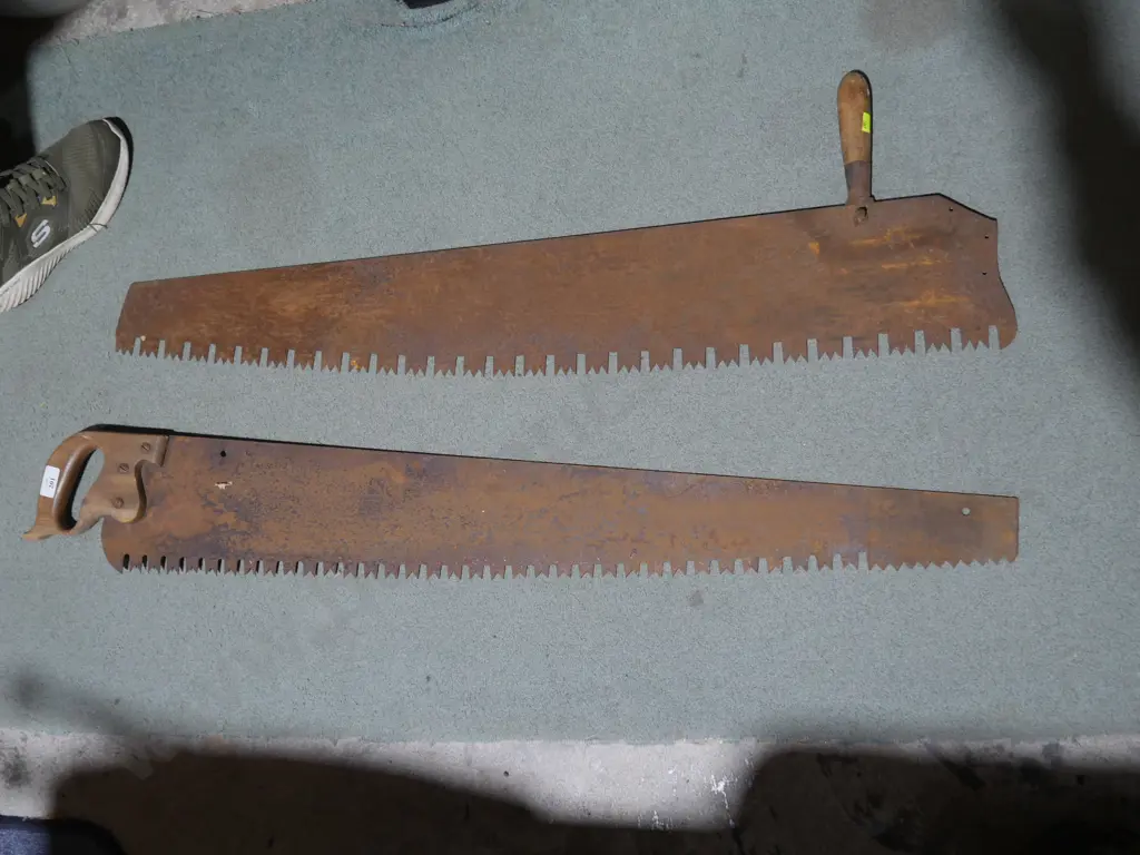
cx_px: 570
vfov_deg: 44.2
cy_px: 428
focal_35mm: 32
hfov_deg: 56.8
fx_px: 1054
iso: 400
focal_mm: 16
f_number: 3.6
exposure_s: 1/60
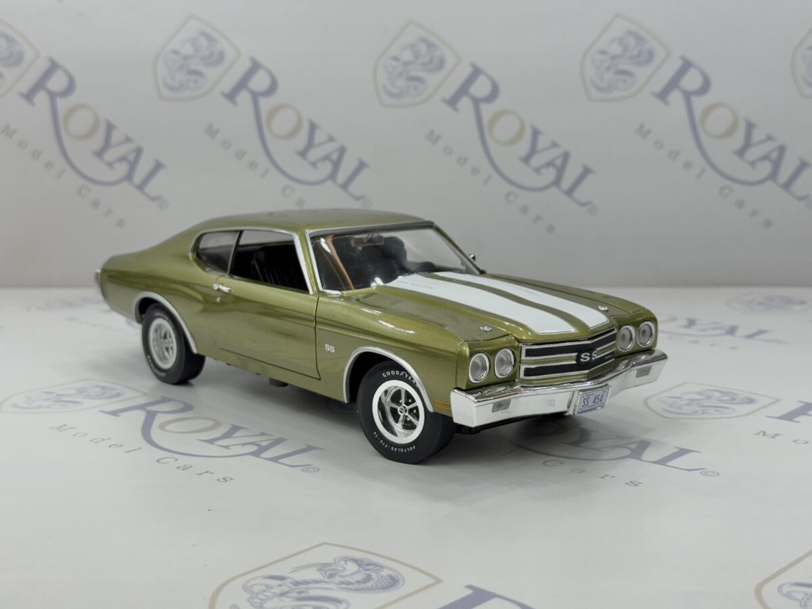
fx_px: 1126
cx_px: 406
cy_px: 304
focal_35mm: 48
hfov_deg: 39.7
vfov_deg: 30.3
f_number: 1.78
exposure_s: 1/100
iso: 50
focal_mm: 6.76
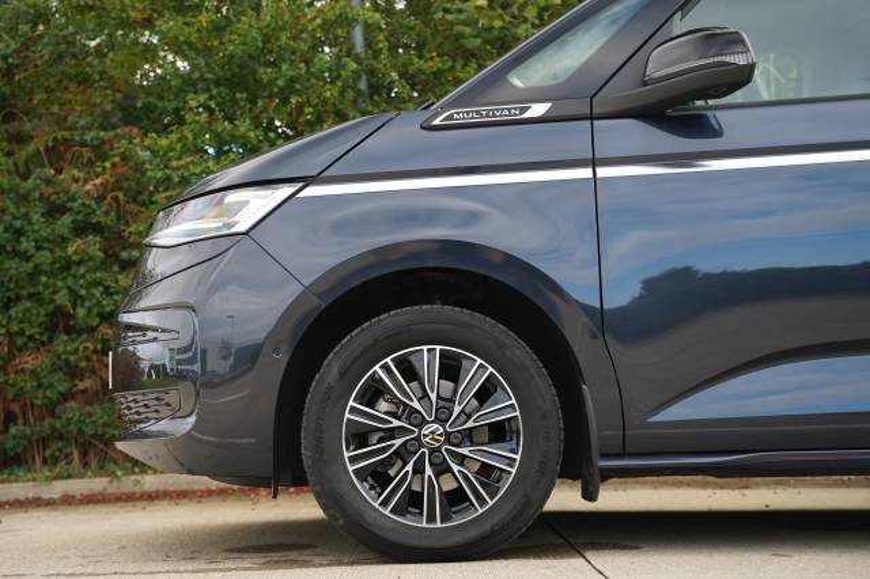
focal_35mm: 58
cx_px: 435
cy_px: 290
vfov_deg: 23.4
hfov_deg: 34.6
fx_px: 1398
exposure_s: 1/160
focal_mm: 57.9
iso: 200
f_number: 4
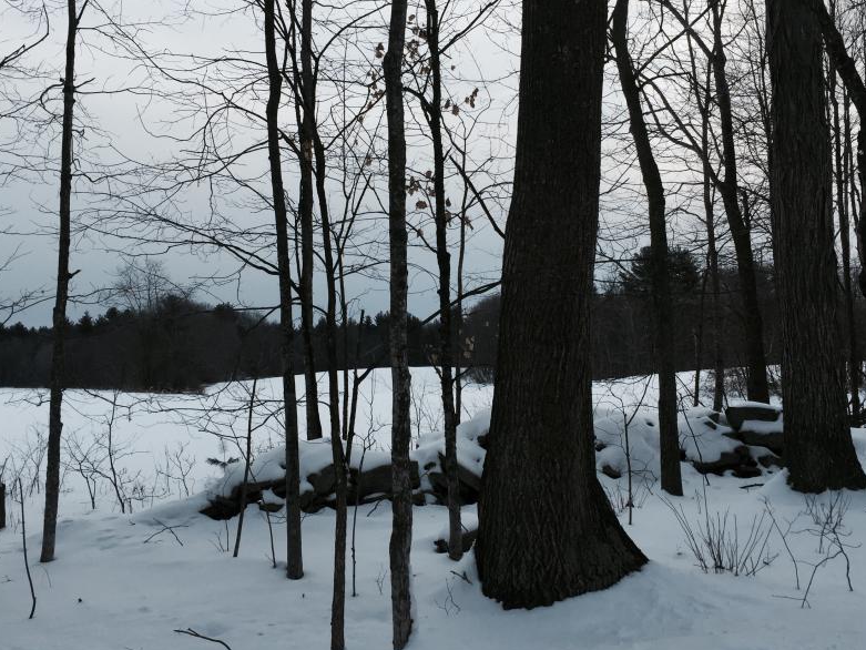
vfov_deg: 37.7
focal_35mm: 38
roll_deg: -0.3
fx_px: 951
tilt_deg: +5.2
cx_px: 437
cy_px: 282
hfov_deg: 49.0
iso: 32
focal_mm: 4.15
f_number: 2.2
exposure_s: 1/860
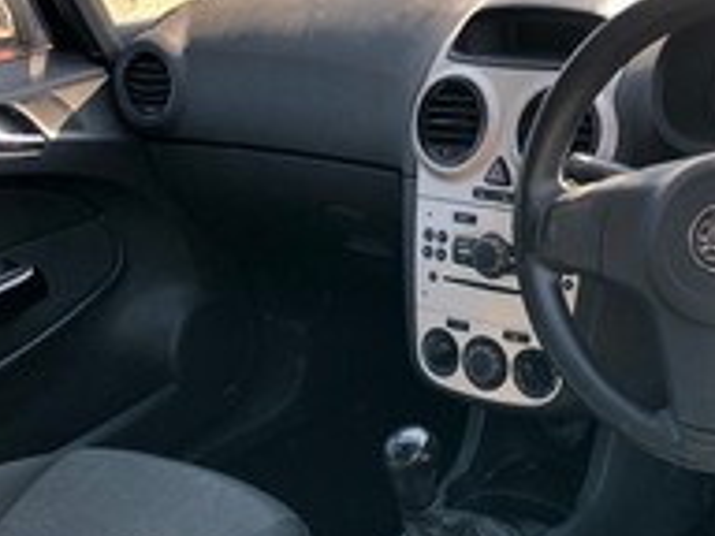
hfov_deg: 35.8
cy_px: 421
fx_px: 1053
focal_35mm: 51
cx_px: 607
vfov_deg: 28.0
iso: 40
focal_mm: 4
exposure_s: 1/120
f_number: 1.8
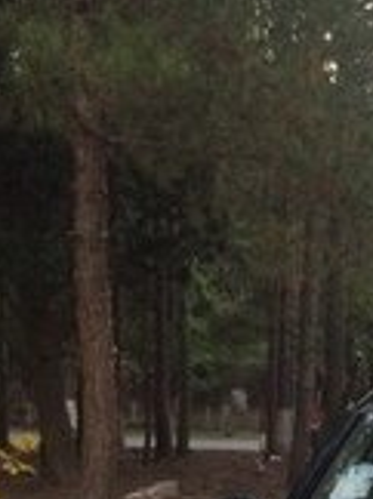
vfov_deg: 20.1
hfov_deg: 15.6
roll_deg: -1.5
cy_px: 662
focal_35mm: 89
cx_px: 509
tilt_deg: -10.8
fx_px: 1282
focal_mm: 4.15
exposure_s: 1/33
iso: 200
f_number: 2.2
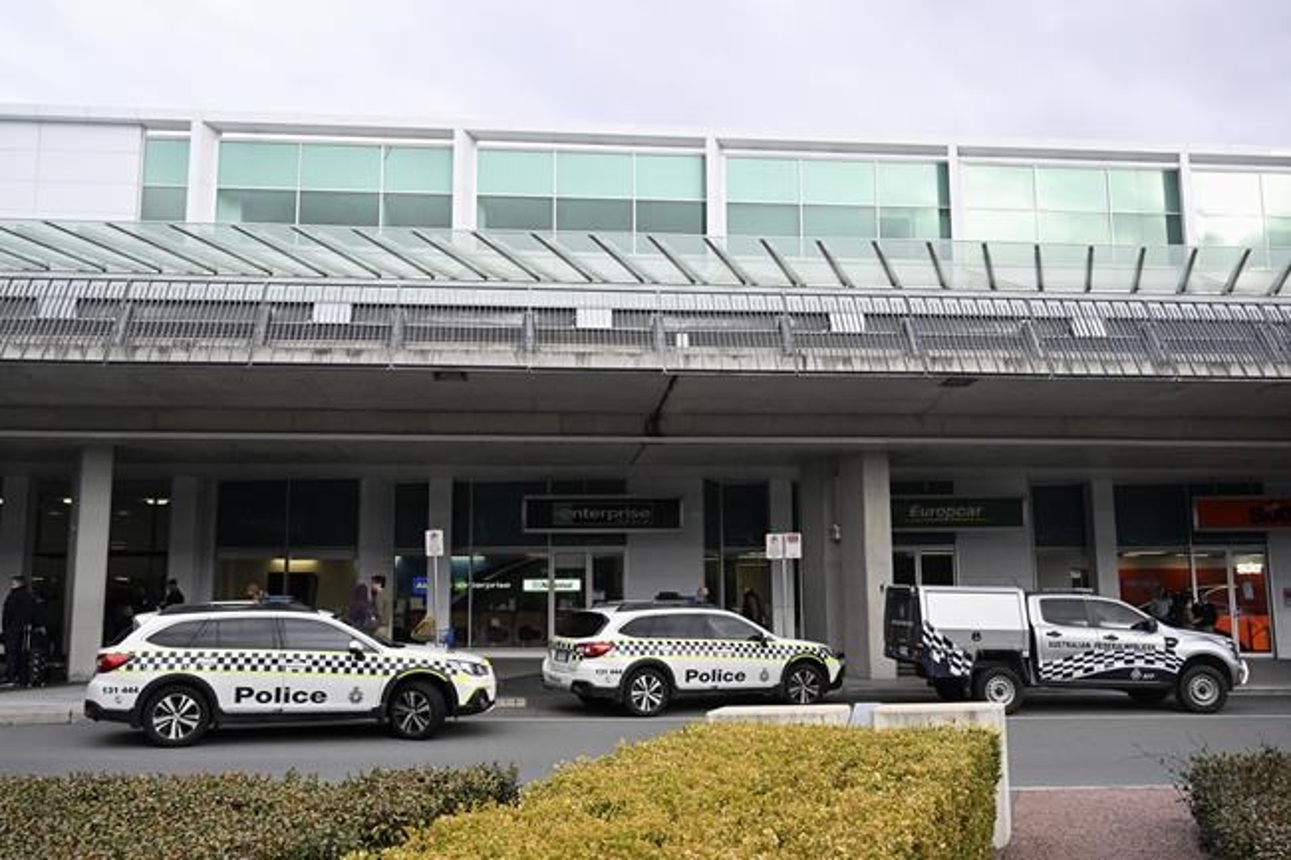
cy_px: 430
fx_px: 1147
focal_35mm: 32
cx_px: 646
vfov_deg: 41.1
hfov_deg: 58.7
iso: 5000
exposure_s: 1/2500
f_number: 5.6
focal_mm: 32
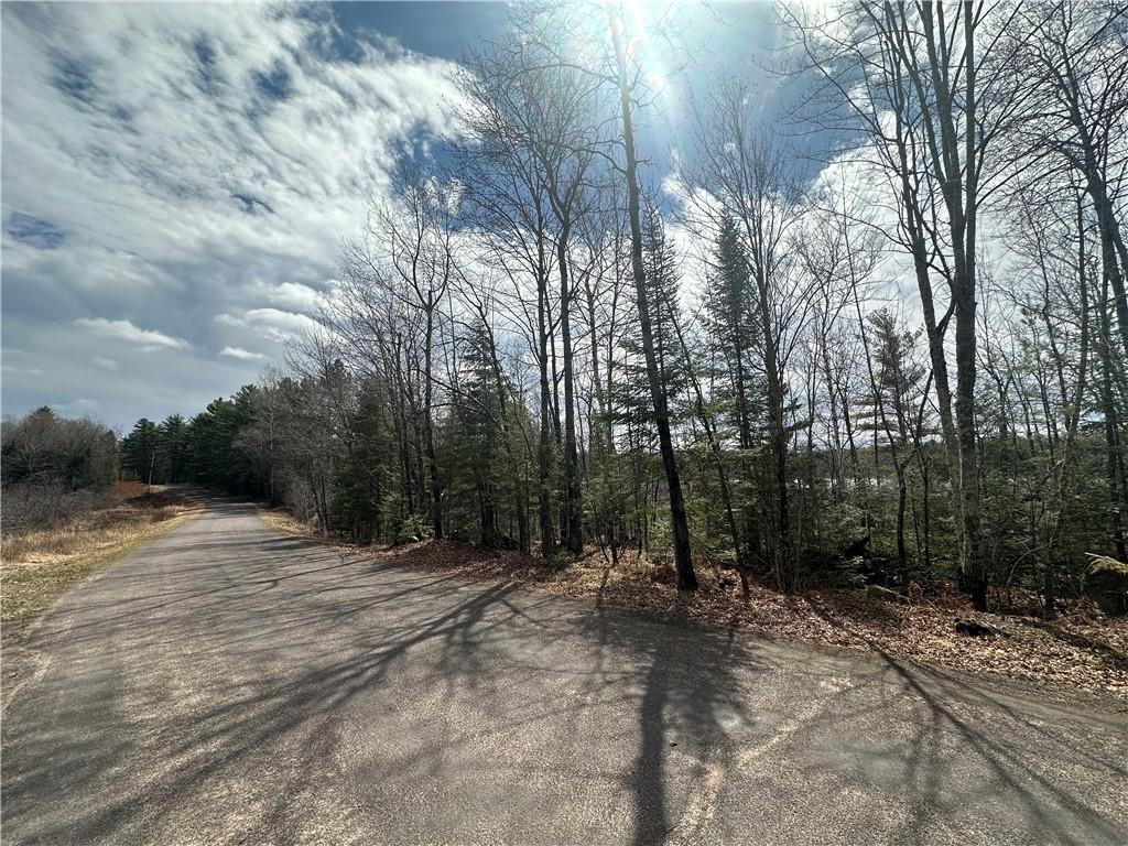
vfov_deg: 85.7
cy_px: 423
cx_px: 564
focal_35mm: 14
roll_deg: +0.9
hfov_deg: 102.1
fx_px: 456
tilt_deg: +6.4
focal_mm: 2.22
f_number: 2.2
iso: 40
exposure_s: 1/2882
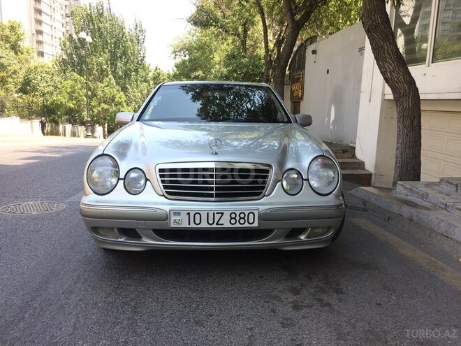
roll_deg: -0.9
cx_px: 230
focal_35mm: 29
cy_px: 173
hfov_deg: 61.7
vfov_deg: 48.2
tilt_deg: -11.7
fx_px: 386
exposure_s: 1/311
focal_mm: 4.15
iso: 32
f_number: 2.2
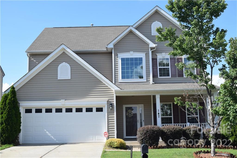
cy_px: 79
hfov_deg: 42.3
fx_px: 306
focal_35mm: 46
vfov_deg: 28.9
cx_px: 118
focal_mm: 31
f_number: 8
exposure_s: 1/500
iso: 320
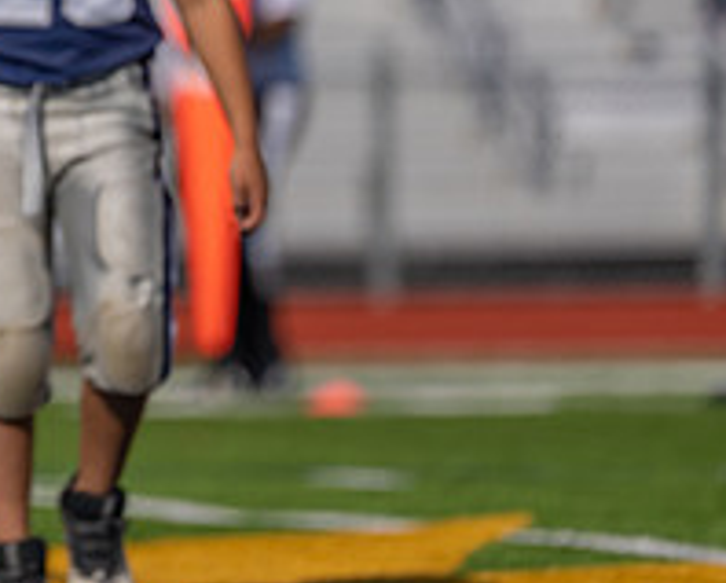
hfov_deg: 3.5
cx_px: -282
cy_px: -60
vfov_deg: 2.8
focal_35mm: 549
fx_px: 11814
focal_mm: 200
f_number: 3.2
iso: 160
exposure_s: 1/5000
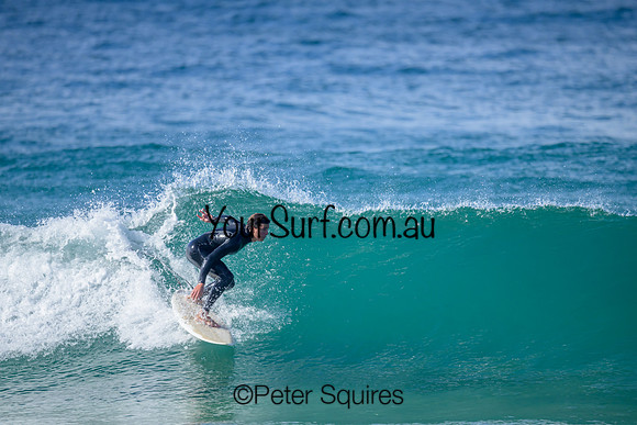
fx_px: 14158
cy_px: 212
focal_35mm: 800
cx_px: 318
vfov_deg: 1.7
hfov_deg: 2.6
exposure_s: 1/2500
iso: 560
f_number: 6.3
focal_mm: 800
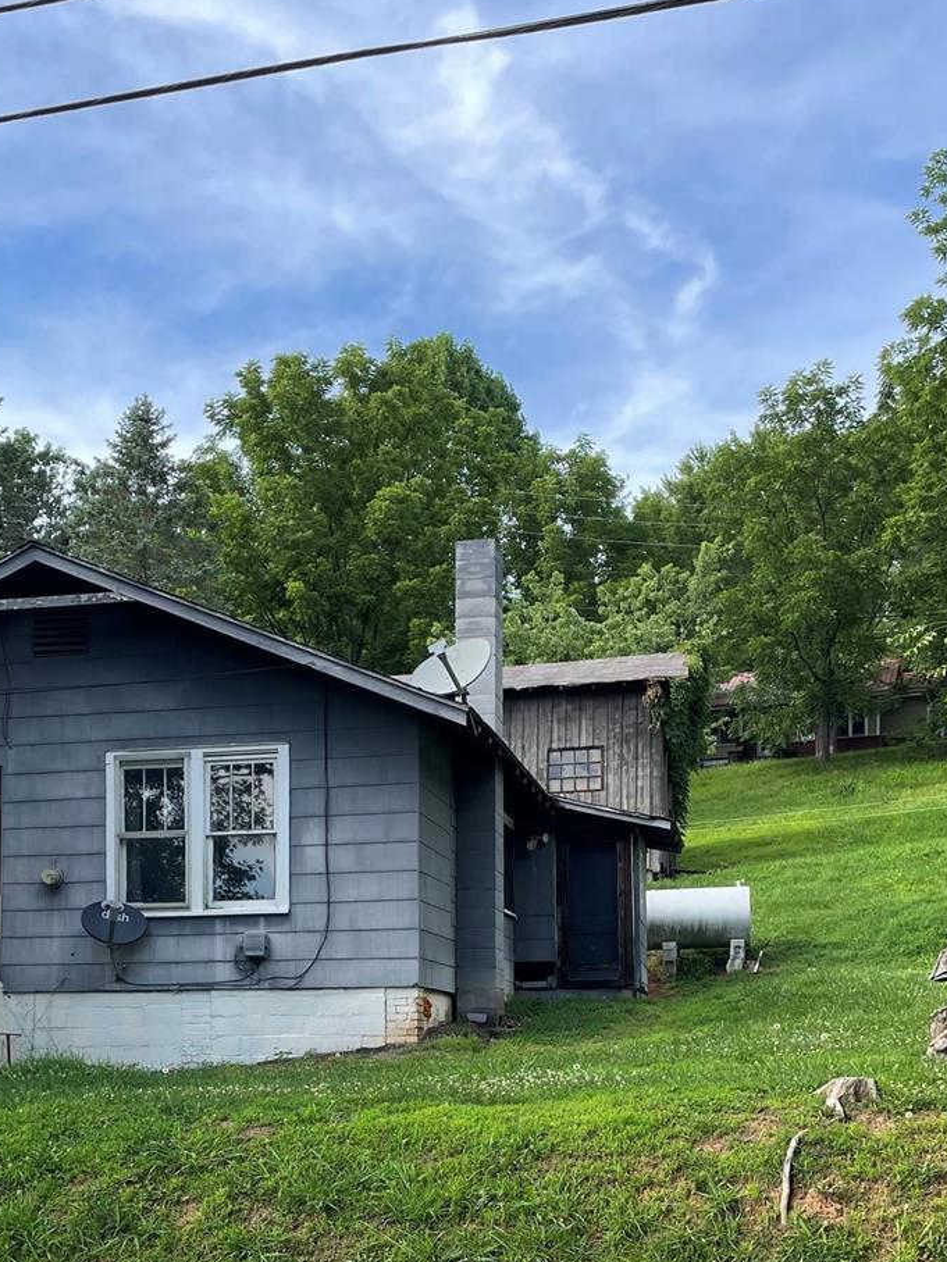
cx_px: 337
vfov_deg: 41.1
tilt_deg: +1.2
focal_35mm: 44
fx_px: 1605
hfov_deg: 32.7
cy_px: 1015
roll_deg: +0.3
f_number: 1.6
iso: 32
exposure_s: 1/619
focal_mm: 4.2
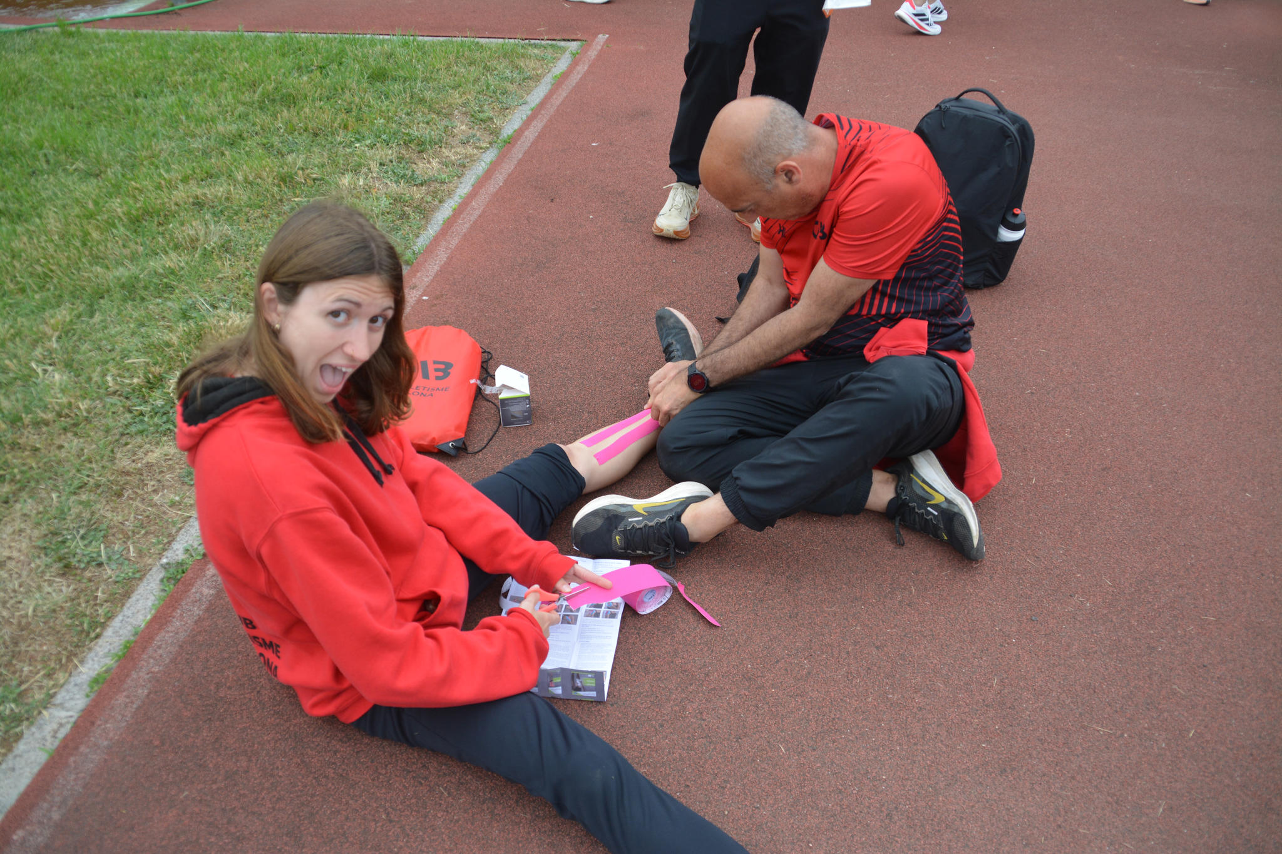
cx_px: 641
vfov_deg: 47.9
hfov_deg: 67.4
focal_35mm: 27
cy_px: 427
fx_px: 961
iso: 400
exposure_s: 1/1250
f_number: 4.5
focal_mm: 18
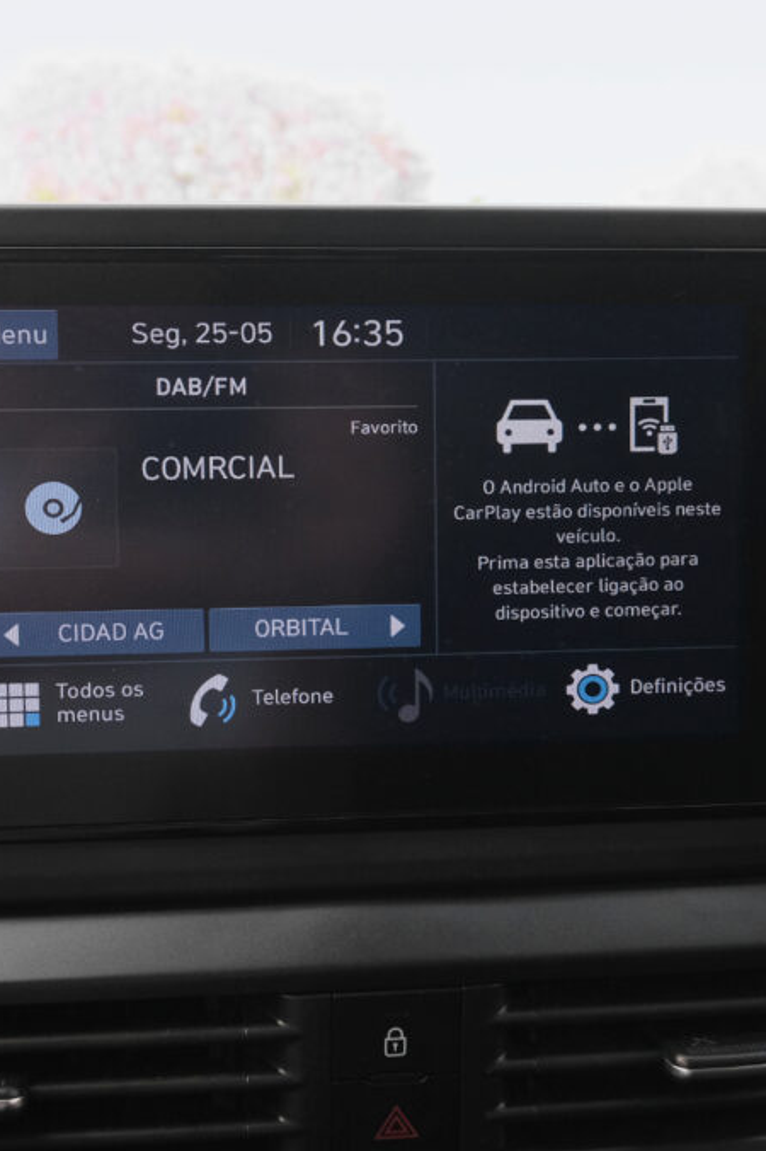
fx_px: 1502
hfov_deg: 28.6
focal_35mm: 47
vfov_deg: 41.9
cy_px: 576
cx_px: 330
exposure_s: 1/180
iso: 2000
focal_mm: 20.9
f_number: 9
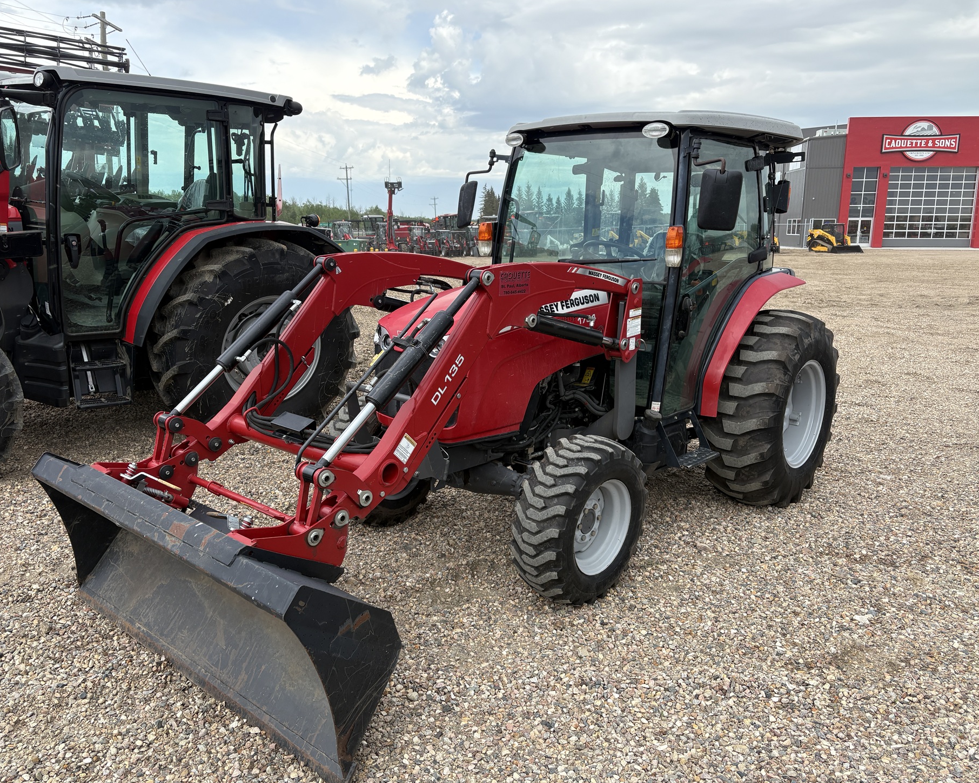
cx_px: 474
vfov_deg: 51.5
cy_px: 395
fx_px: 811
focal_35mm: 28
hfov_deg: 62.2
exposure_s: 1/1064
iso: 64
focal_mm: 5.96
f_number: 1.6
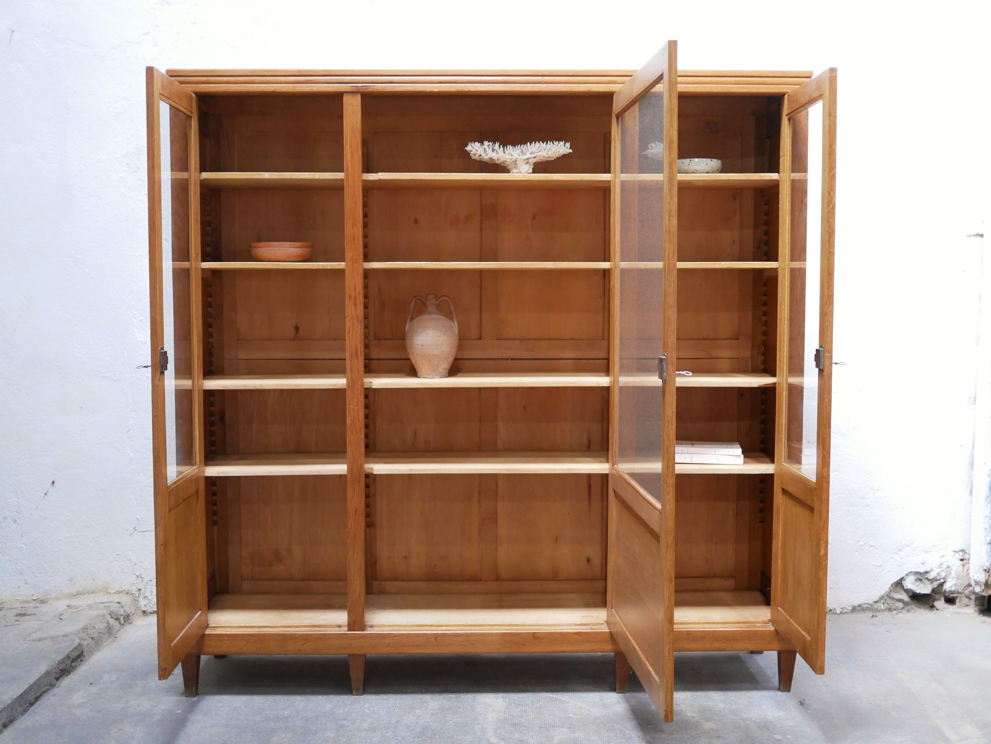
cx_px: 496
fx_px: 1146
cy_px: 372
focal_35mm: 40
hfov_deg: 46.8
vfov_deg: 36.0
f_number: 1.7
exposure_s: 1/60
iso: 1600
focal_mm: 20
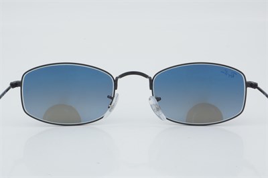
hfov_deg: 24.6
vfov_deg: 16.5
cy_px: 89
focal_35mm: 82
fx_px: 614
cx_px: 134
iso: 100
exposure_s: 1/4
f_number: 29
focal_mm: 55
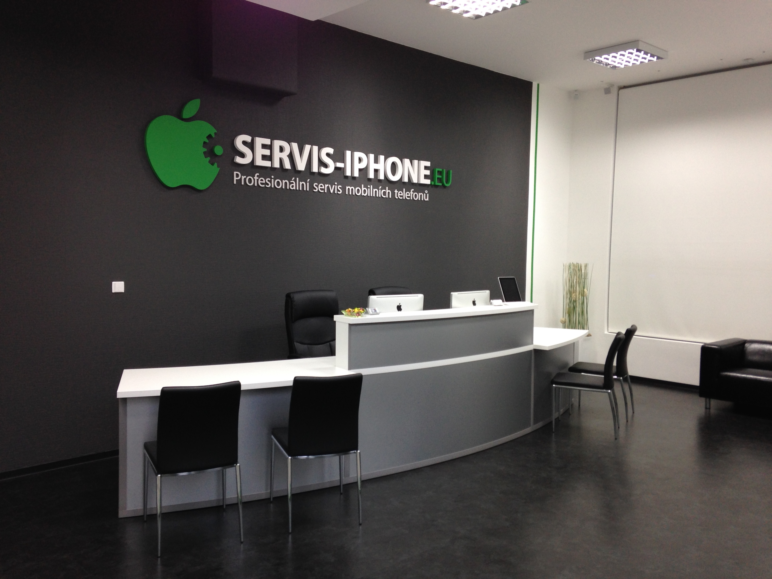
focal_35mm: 33
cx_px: 386
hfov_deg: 55.4
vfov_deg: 42.9
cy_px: 290
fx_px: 736
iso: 80
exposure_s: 1/20
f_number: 2.4
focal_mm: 4.12
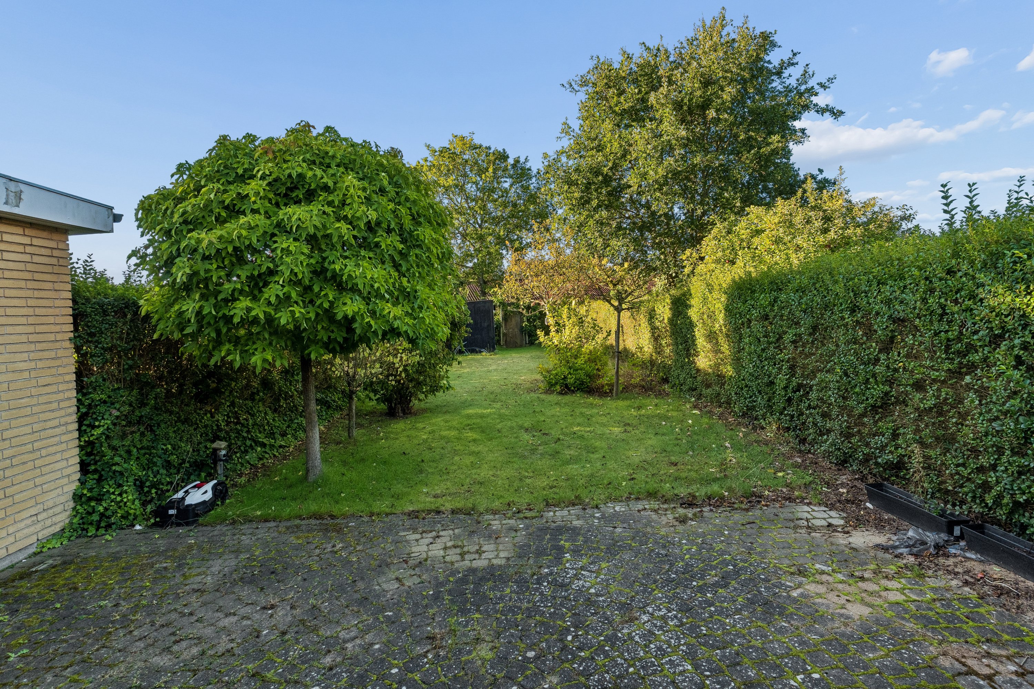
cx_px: 517
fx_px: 517
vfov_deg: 67.4
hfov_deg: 90.0
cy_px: 344
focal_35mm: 18
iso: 400
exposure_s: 1/200
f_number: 8
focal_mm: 12
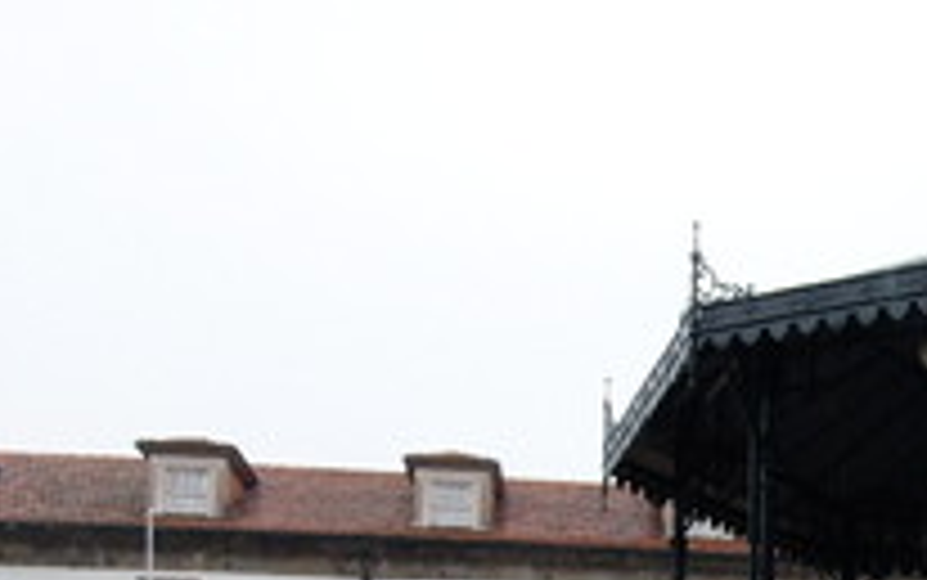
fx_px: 1694
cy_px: 767
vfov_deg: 18.1
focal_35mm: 67
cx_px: 1008
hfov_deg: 28.0
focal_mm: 4.66
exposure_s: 1/200
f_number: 3.2
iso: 100
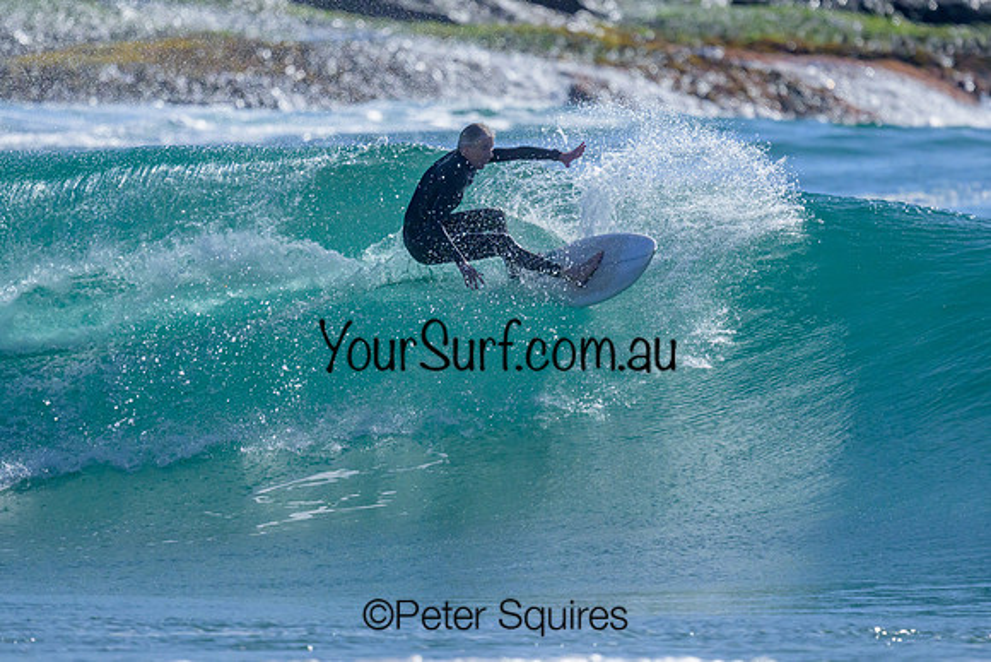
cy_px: 284
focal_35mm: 1024
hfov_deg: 2.0
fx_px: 28206
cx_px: 478
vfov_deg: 1.3
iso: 2000
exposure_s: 1/2000
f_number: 6.3
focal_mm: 800
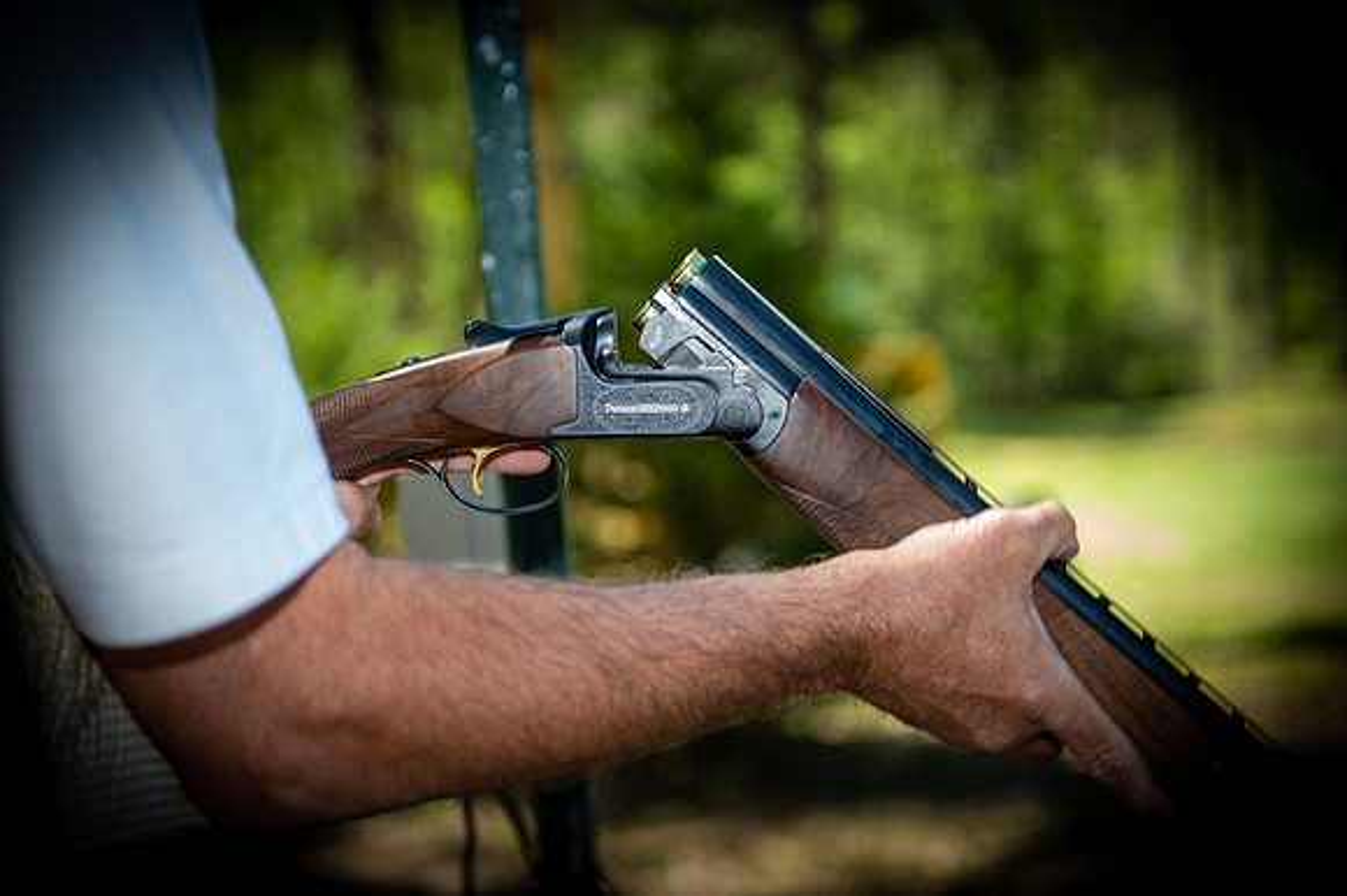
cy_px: 448
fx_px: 2618
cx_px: 674
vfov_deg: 19.4
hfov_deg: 28.9
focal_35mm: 70
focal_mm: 70
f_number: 2.8
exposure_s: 1/160
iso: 50
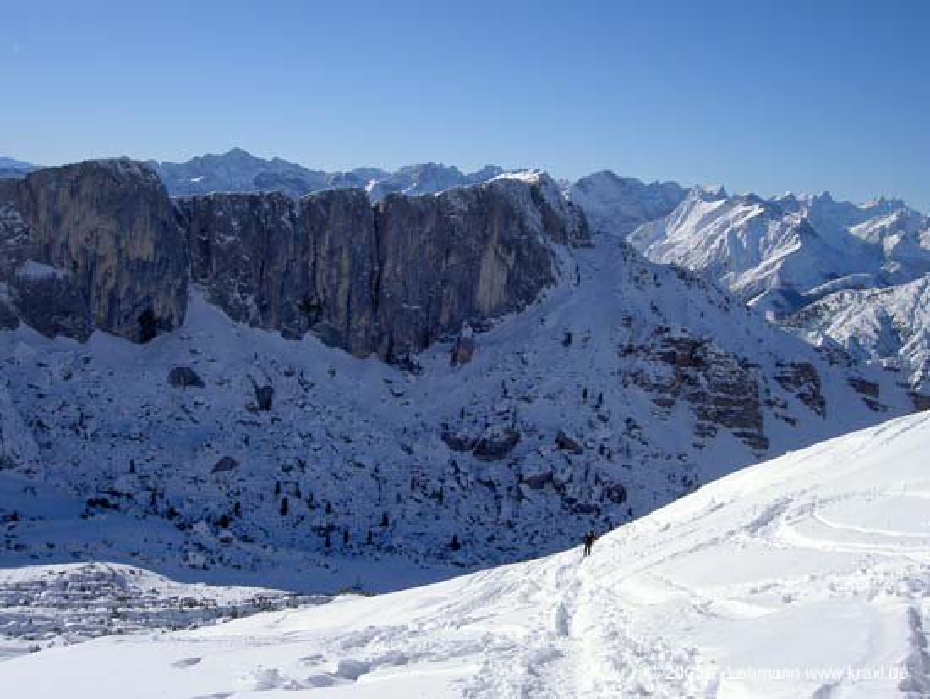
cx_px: 465
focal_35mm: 39
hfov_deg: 47.8
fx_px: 1048
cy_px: 350
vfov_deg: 36.8
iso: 100
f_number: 4.7
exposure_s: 1/1000
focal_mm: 8
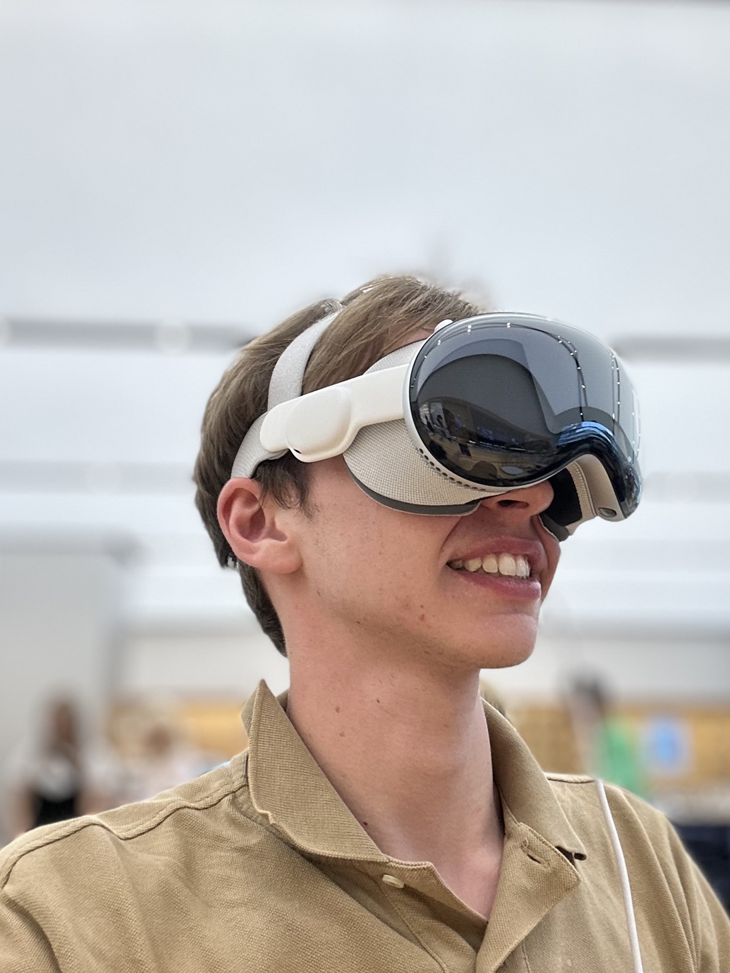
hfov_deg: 38.6
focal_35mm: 37
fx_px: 1040
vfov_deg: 50.1
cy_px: 482
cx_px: 401
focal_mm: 2.69
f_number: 1.9
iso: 64
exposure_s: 1/101
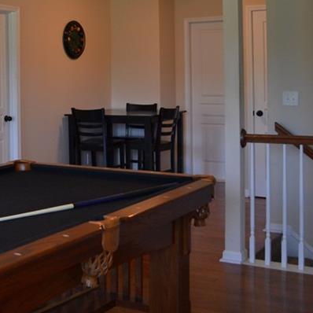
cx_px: 13
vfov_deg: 28.5
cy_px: 65
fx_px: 604
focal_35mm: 59
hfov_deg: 27.7
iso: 560
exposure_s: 1/60
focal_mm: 18
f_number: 3.5
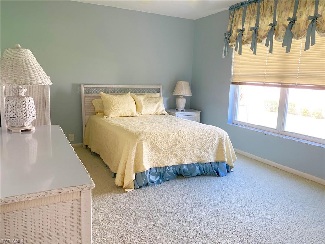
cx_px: 162
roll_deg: -0.6
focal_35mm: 26
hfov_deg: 67.3
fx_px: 244
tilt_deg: -10.2
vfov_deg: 53.1
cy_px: 122
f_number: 1.8
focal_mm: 4.25
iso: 100
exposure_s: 1/86
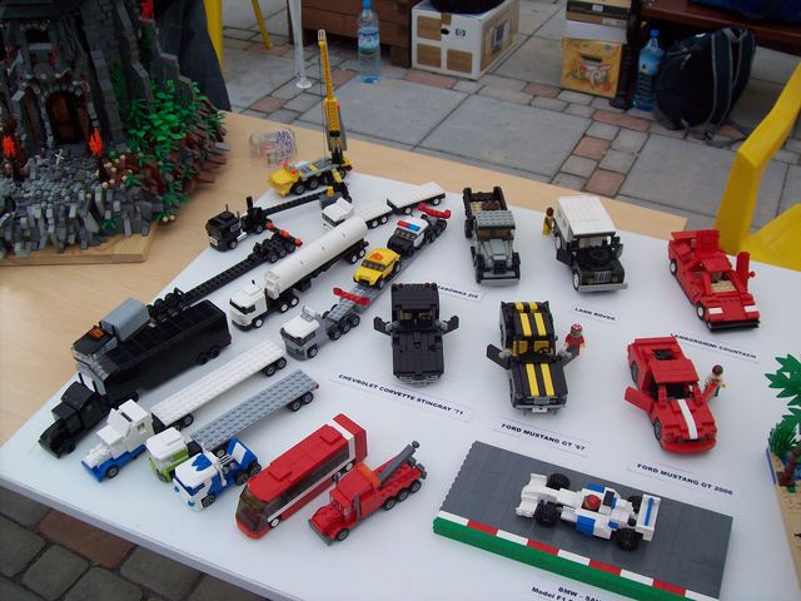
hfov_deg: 51.4
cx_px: 400
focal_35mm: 36
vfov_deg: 39.7
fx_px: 833
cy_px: 300
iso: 80
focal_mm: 6
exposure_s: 1/338
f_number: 2.7
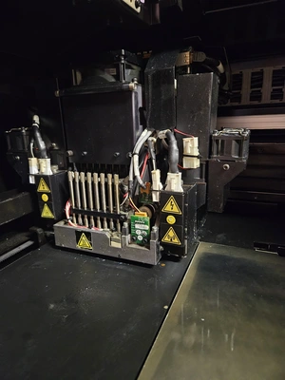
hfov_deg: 58.9
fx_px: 252
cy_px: 190
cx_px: 142
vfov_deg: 73.9
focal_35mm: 23
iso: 1250
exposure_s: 1/24
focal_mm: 5.4
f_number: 1.8
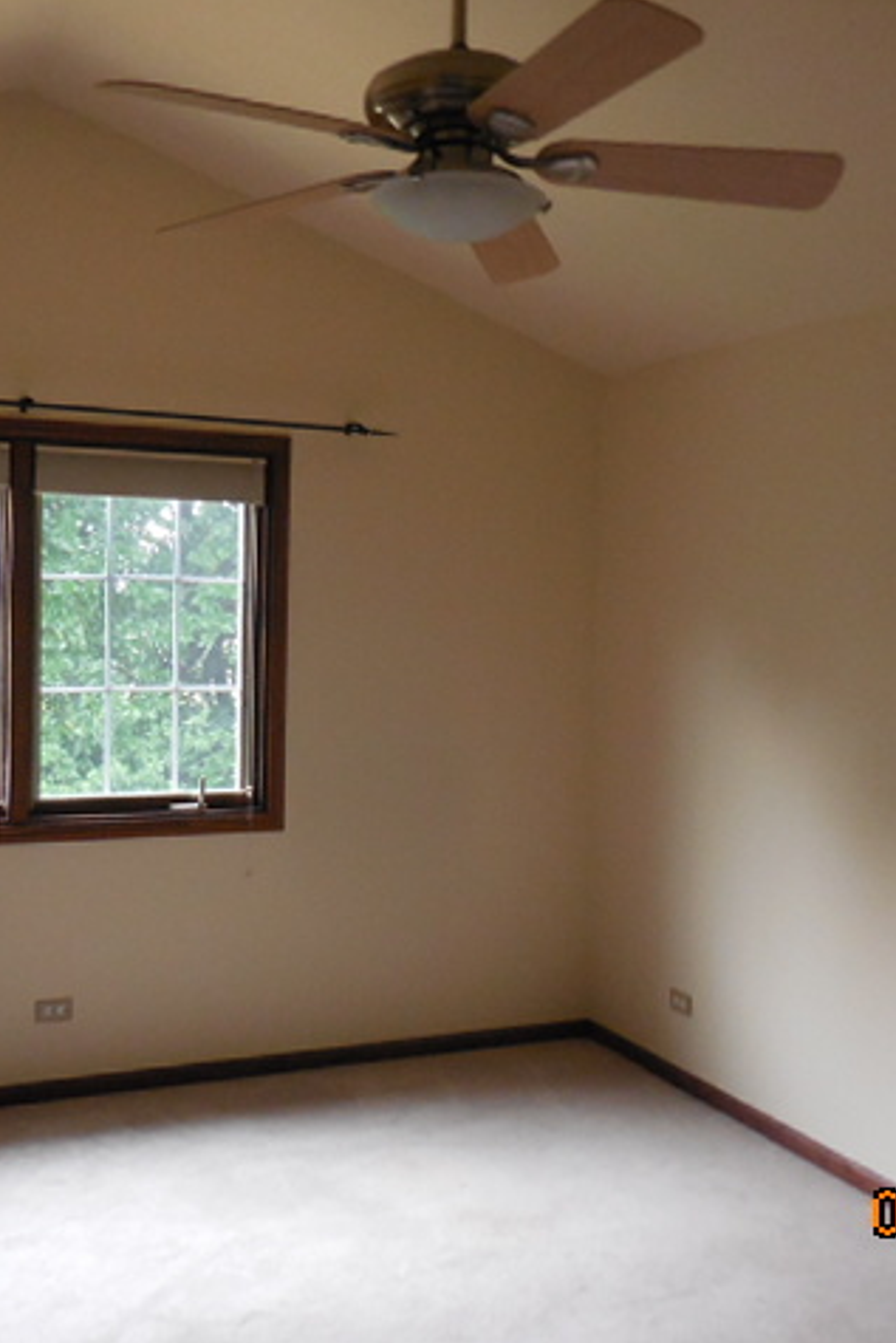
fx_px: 1306
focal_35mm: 35
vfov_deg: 54.4
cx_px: 382
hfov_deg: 37.8
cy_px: 667
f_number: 3.3
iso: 400
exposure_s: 1/30
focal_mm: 4.5
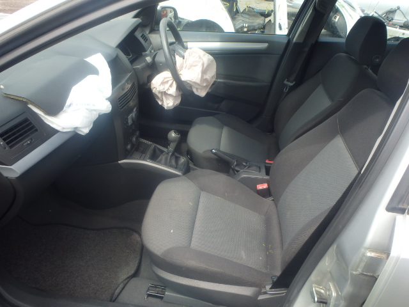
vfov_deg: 49.7
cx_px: 204
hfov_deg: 63.4
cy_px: 154
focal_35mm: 28
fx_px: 331
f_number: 3.9
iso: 125
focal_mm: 5
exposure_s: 1/200
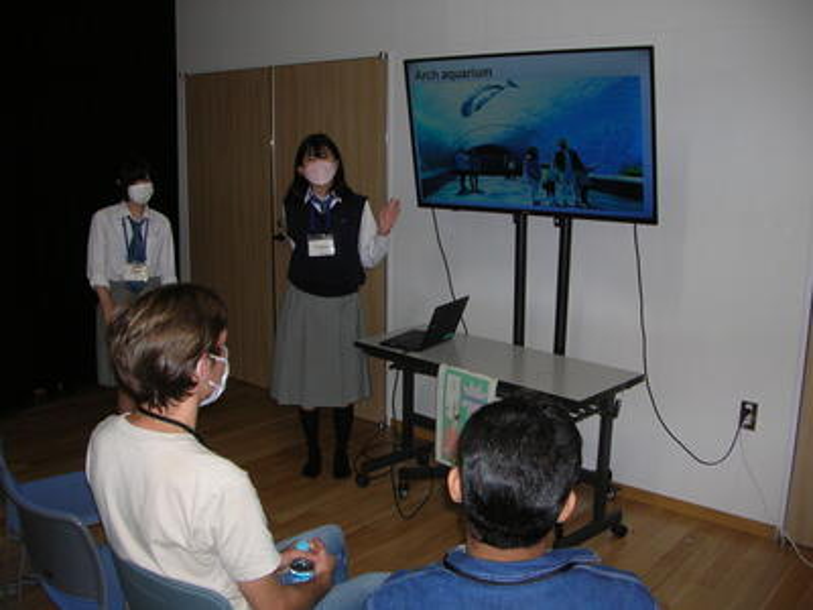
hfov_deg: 52.6
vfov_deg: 40.7
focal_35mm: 35
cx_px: 406
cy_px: 305
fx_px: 822
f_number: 2.8
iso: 75
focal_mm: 5.8
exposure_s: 1/60.1
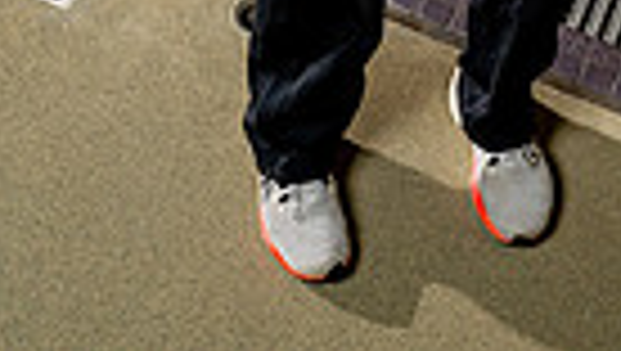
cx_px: 585
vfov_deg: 10.2
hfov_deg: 22.5
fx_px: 1517
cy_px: -657
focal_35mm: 92
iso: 400
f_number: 8
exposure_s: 1/250
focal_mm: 27
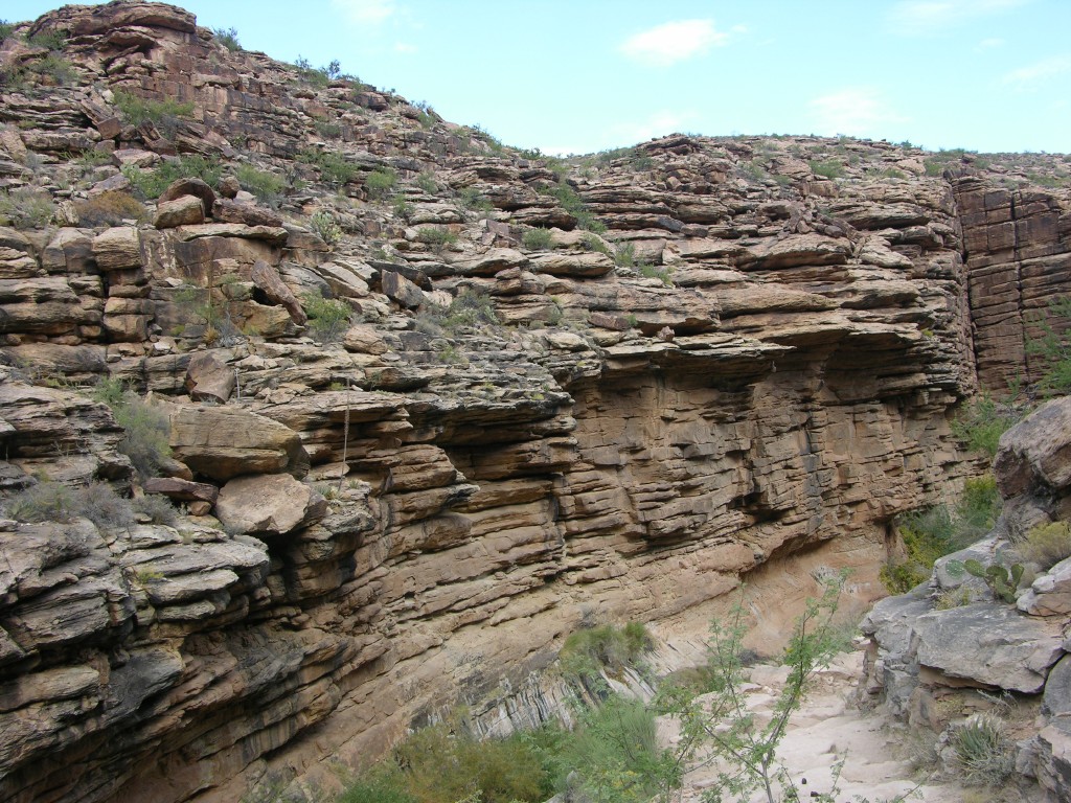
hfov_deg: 52.6
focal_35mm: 35
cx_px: 536
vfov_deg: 40.7
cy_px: 402
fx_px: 1083
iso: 50
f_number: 4.5
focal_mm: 8.9
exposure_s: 1/106
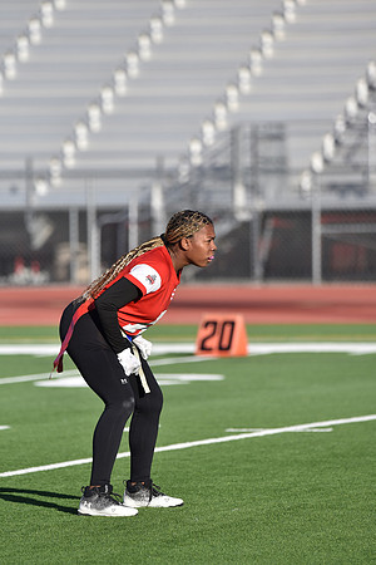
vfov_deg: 5.2
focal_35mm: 400
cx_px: 188
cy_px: 282
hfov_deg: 3.4
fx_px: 6266
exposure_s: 1/1000
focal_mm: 400
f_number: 6
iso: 180
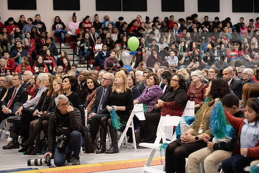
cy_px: 86
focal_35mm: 90
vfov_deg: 15.2
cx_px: 130
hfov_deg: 22.6
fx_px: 648
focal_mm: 90
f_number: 3.2
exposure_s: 1/200
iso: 4000
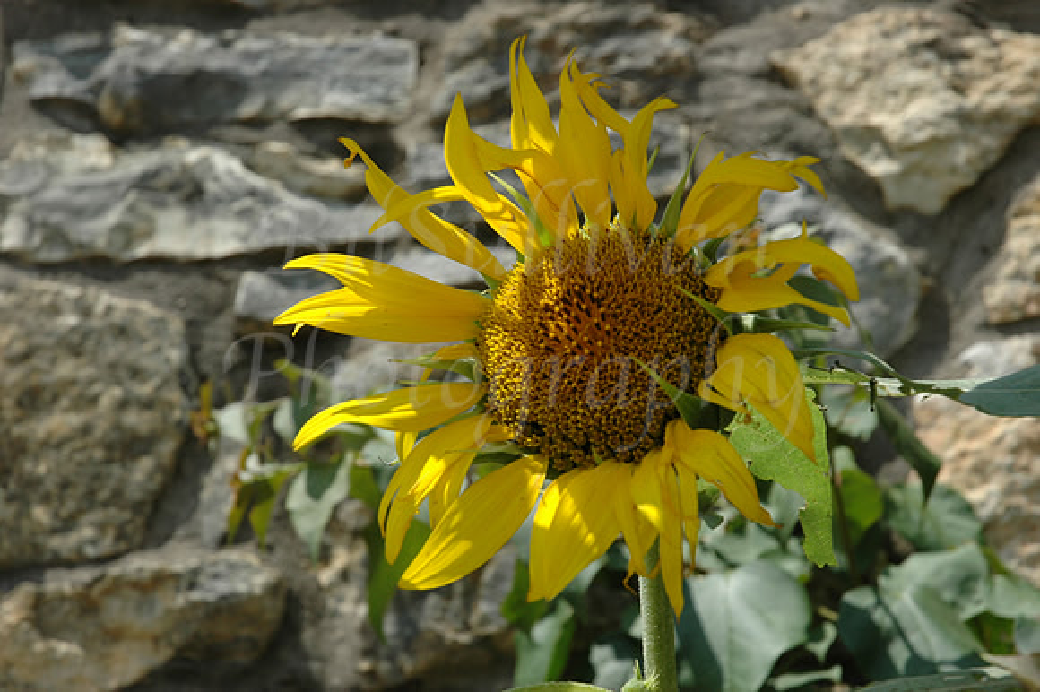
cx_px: 520
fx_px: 2598
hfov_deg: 22.6
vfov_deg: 15.2
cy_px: 346
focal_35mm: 90
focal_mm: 60
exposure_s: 1/250
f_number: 10
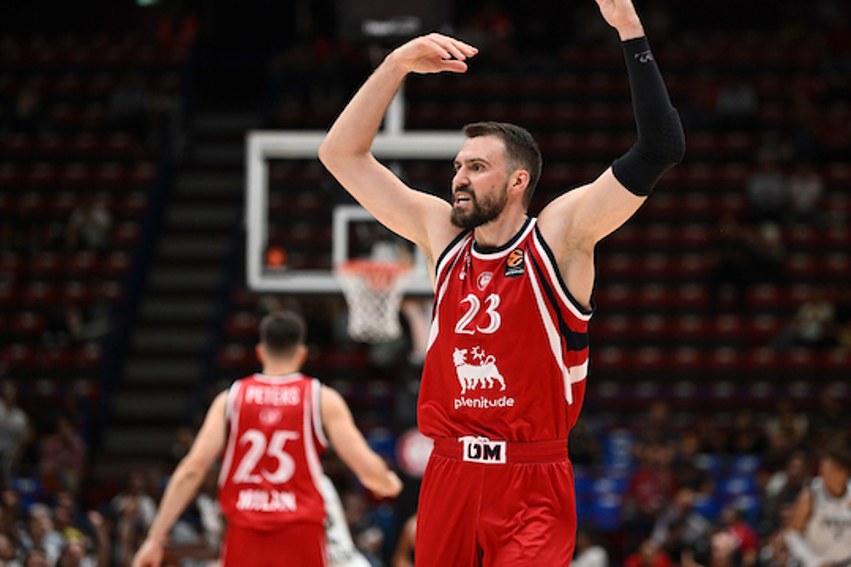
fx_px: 3946
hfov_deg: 12.3
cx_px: 448
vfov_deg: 8.2
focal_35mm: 167
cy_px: 256
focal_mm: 150
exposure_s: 1/1250
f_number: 2.8
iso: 2500
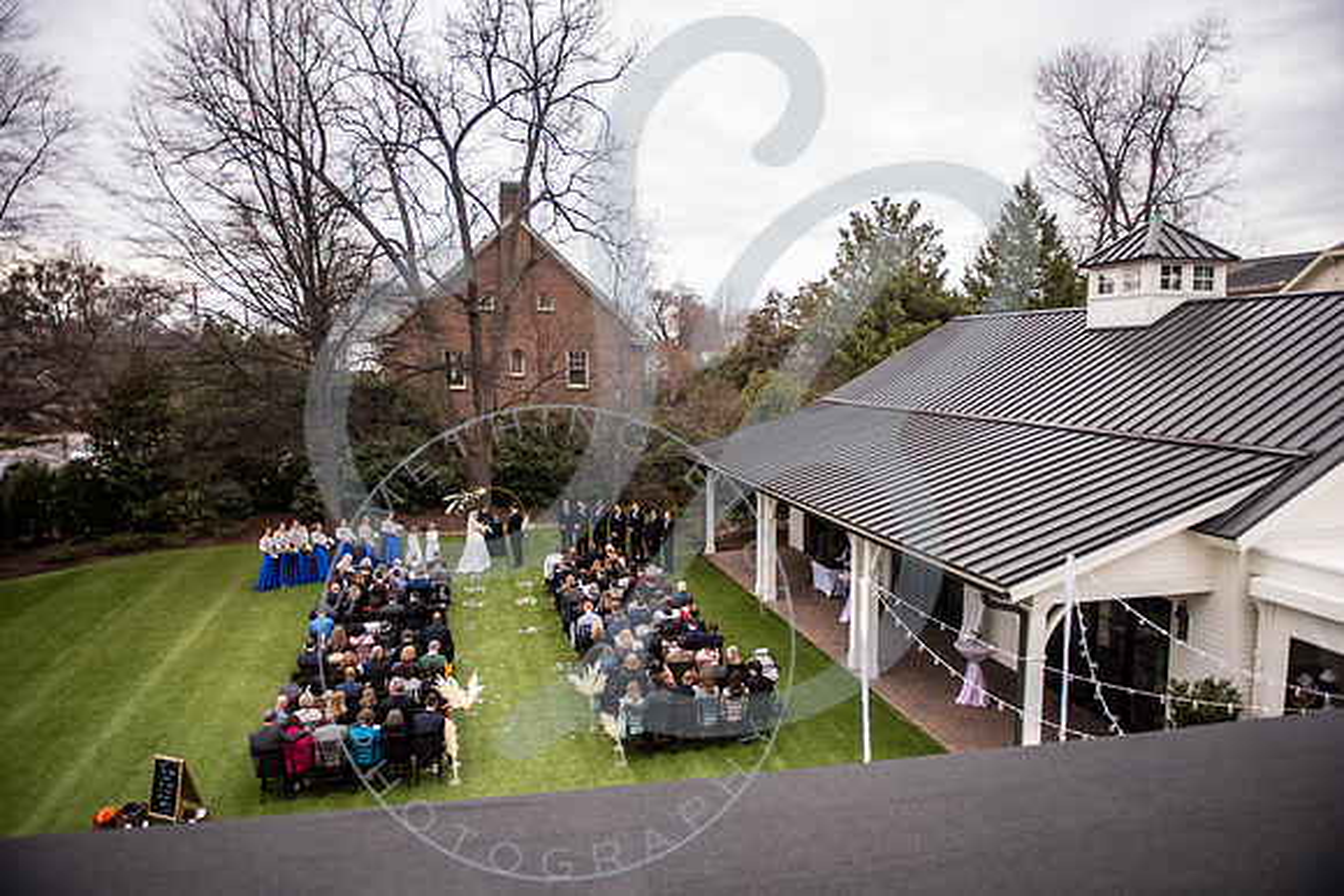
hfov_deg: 73.1
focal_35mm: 24
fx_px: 907
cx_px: 667
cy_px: 448
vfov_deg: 52.6
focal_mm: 24
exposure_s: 1/200
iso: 160
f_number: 2.8
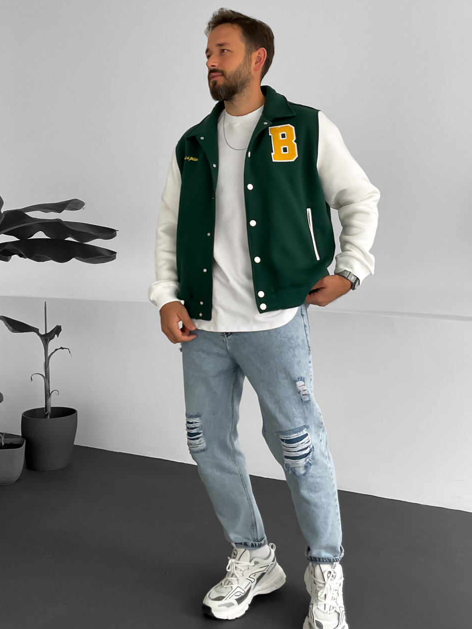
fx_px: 672
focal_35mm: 37
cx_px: 263
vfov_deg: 49.6
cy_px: 234
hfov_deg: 38.6
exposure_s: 1/115
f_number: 1.8
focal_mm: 3
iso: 64
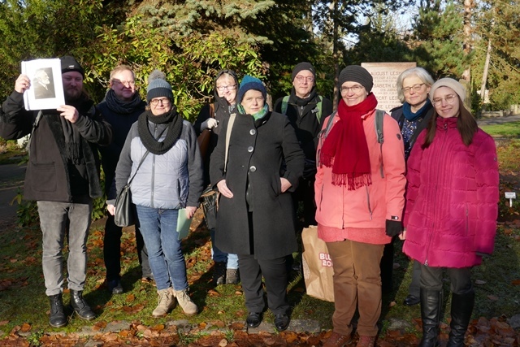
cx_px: 260
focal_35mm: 41
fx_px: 592
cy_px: 174
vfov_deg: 32.6
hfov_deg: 47.4
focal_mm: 14.9
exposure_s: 1/400
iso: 125
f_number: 3.8
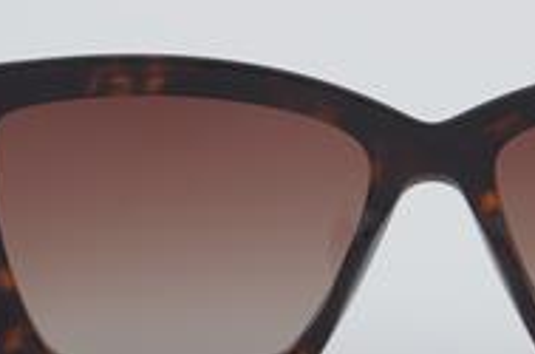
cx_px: 436
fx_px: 2595
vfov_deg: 7.8
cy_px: 210
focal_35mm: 175
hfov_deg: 11.7
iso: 100
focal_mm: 55
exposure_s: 1/4
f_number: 32
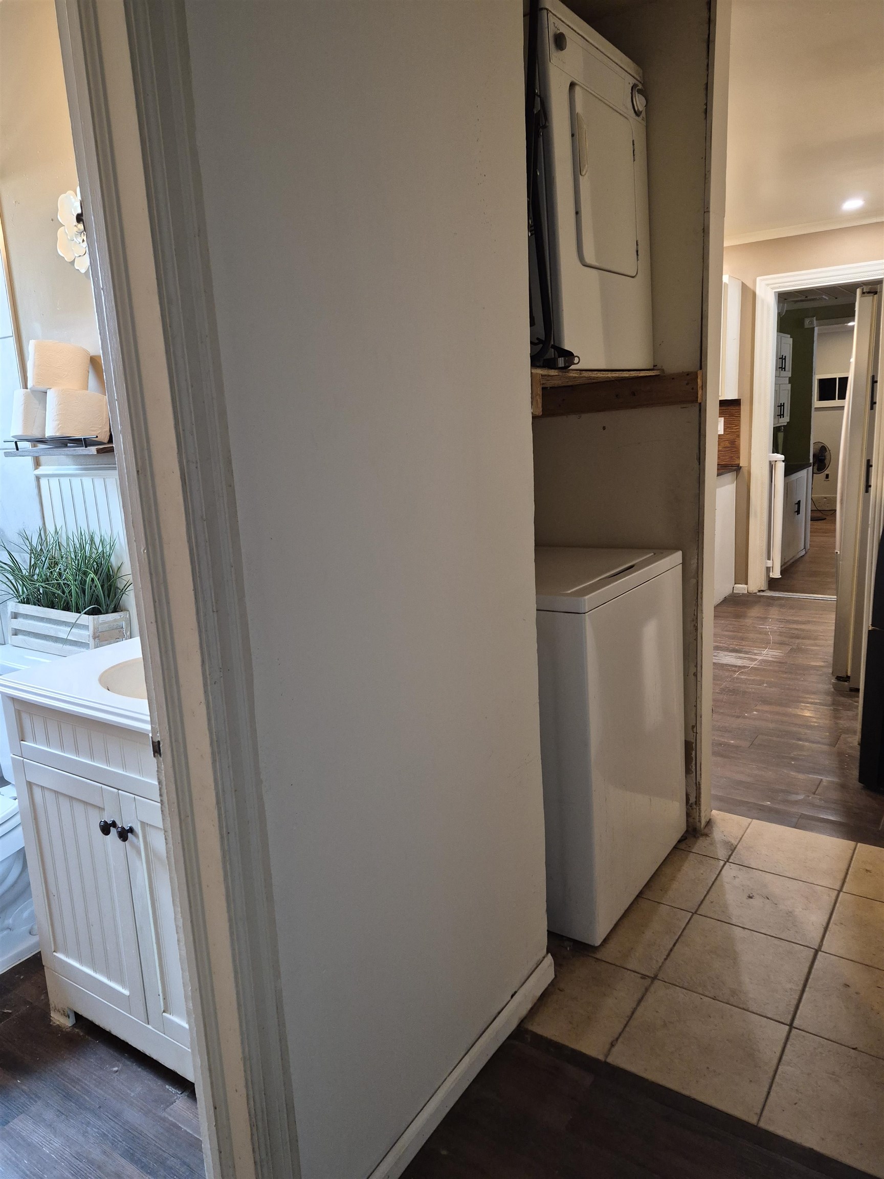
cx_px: 442
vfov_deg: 73.9
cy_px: 590
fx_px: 783
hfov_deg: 58.9
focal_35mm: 23
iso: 640
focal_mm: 5.4
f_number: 1.8
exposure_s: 1/120
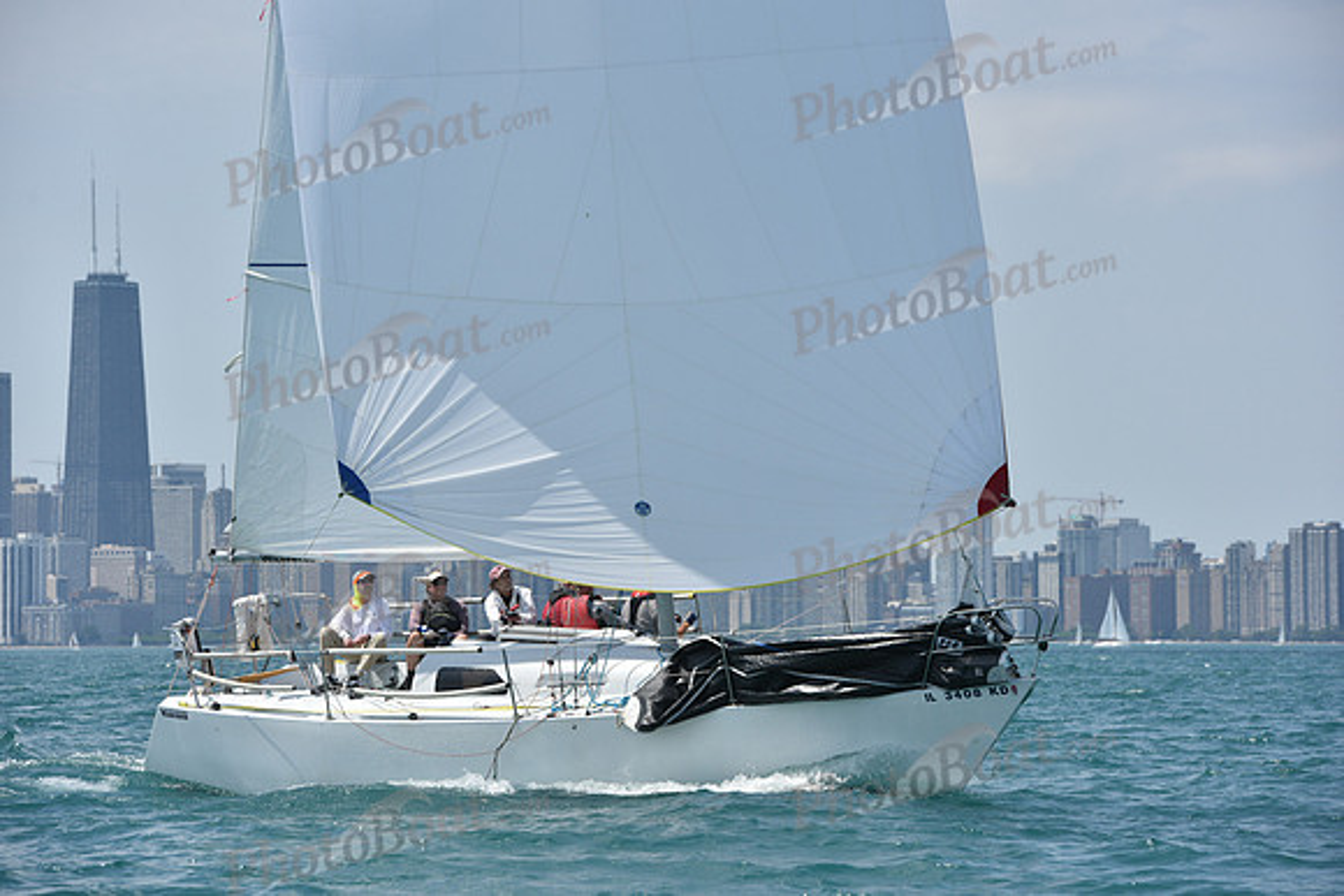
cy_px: 448
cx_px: 672
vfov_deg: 8.6
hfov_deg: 12.8
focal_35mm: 160
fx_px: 5974
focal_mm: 160
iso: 250
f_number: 9
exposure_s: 1/1250
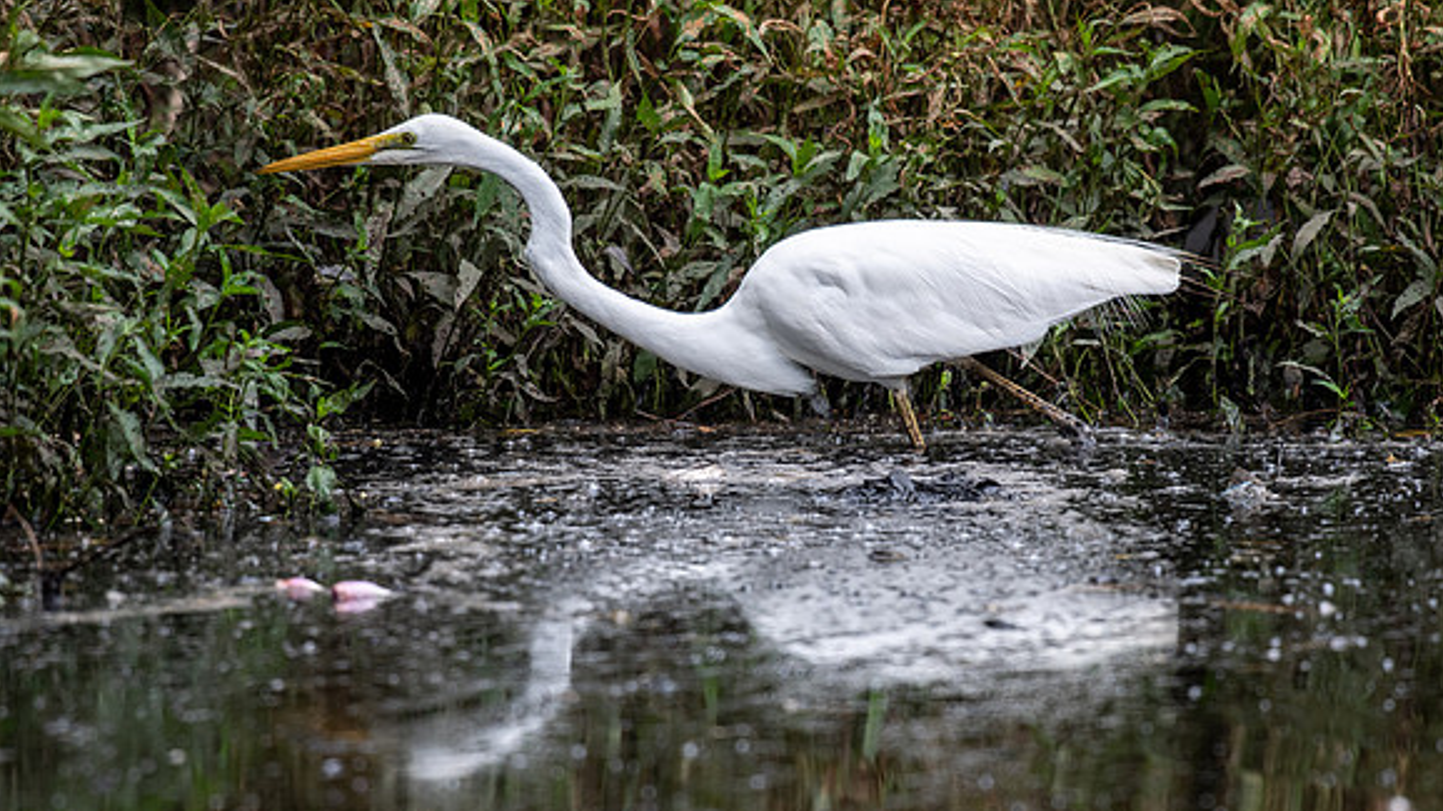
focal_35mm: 545
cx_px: 803
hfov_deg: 4.0
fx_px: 20851
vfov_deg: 2.2
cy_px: 368
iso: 360
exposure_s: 1/250
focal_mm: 380
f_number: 5.6
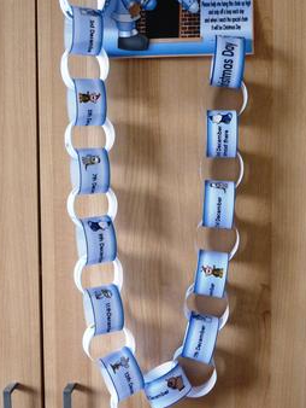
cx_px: 170
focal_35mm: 40
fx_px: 471
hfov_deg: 36.0
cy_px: 185
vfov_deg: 46.7
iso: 400
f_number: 3.4
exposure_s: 1/15
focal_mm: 5
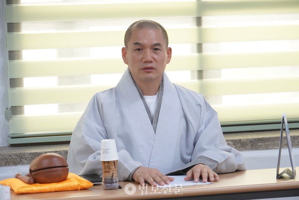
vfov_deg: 8.6
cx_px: 150
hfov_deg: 12.8
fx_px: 1333
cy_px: 100
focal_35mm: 160
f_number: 5.6
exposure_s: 1/200
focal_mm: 107
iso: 4000
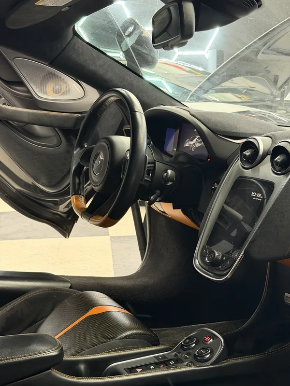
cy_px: 193
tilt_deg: -10.5
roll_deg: +0.7
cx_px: 145
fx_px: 536
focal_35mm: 48
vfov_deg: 39.7
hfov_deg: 30.3
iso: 500
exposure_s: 1/30
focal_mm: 6.76
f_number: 1.78
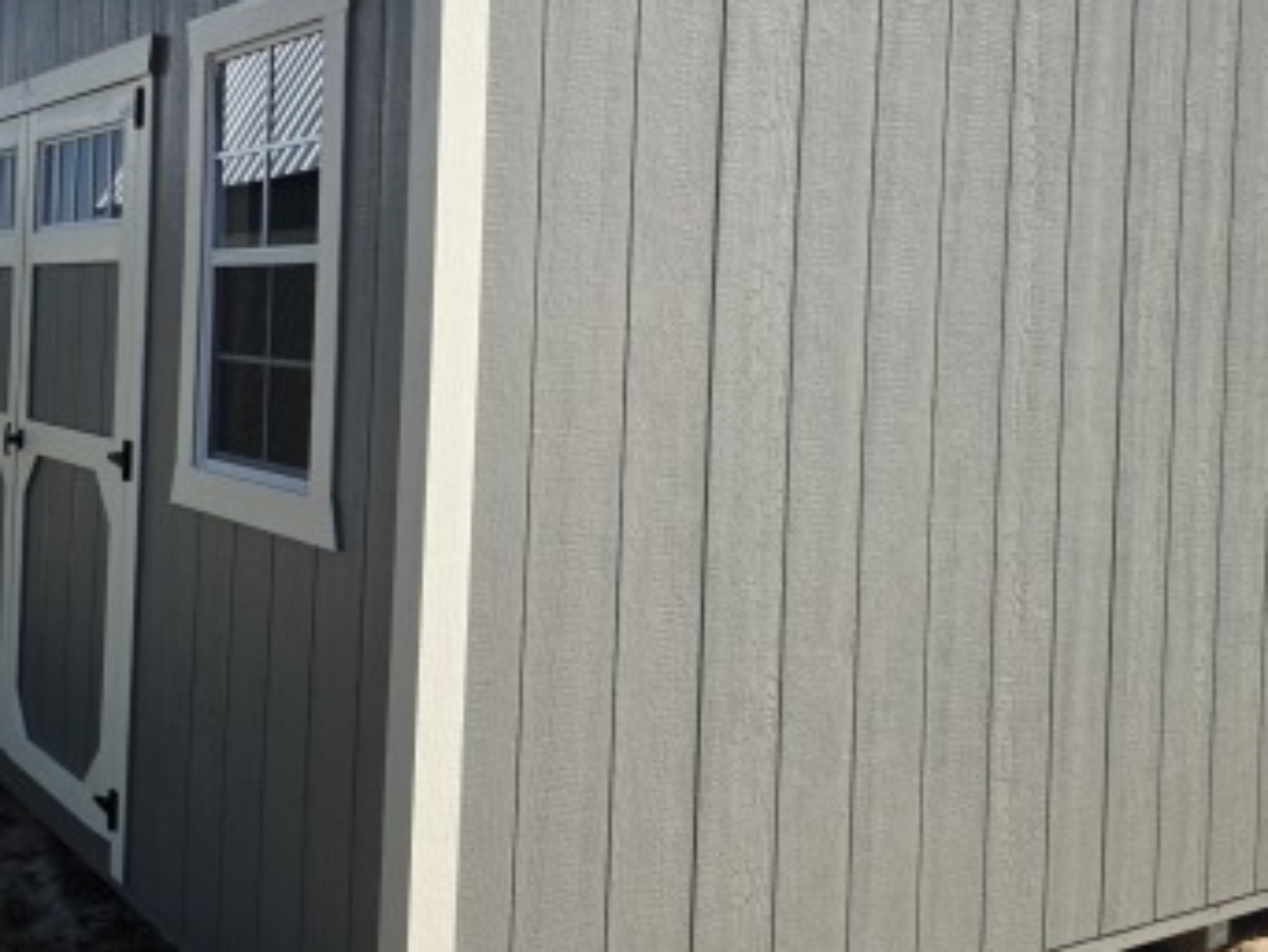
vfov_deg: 33.4
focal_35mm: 43
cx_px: 623
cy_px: 344
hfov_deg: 43.8
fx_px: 1576
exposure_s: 1/6574
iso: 80
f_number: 1.7
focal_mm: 6.3
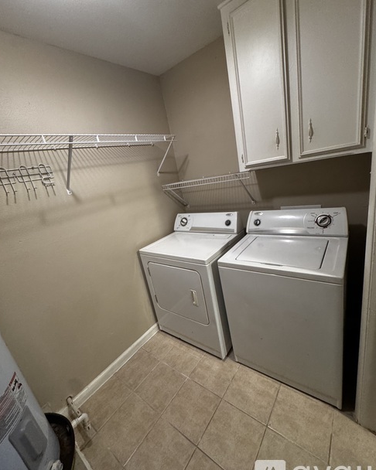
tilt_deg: -15.2
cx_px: 186
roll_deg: +11.1
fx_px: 209
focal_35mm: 15
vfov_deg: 96.8
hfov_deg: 84.0
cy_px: 233
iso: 500
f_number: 2.2
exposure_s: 1/60
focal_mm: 2.22
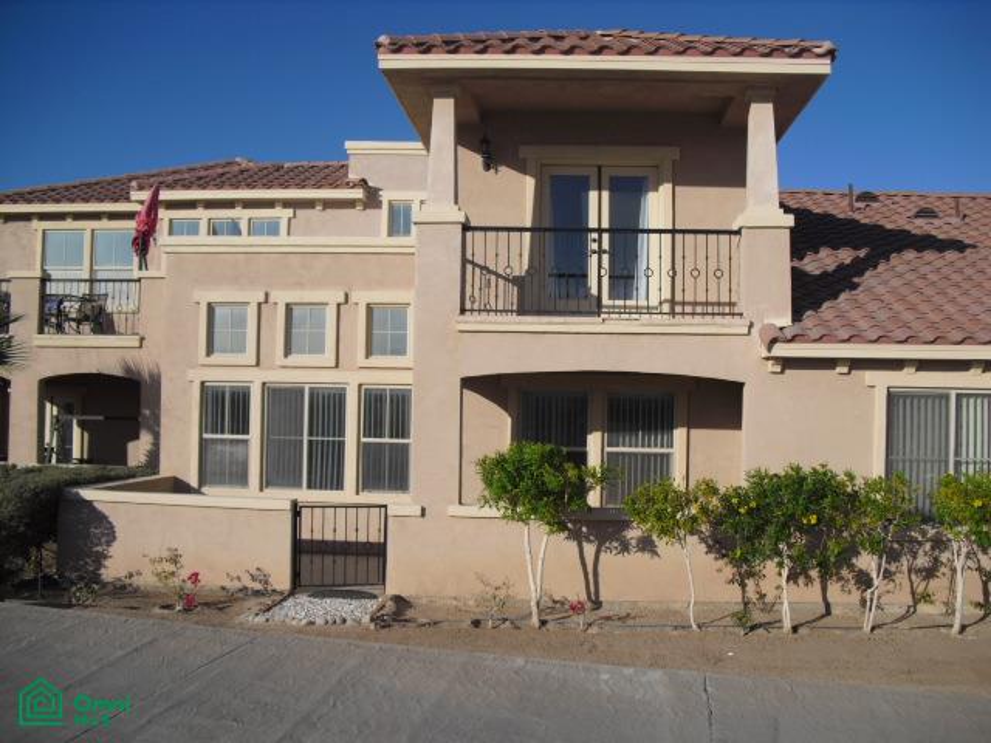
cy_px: 372
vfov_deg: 39.7
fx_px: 1031
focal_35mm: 36
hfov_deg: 51.4
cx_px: 496
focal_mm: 6.3
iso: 64
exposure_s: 1/250
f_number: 7.8
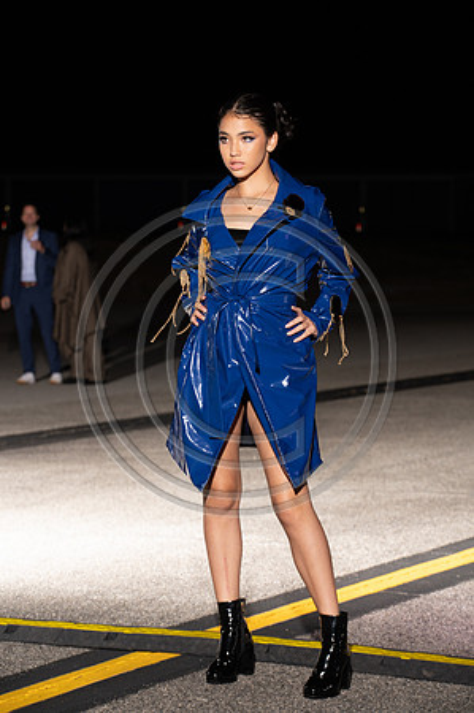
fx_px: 2217
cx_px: 237
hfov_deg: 12.2
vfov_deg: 18.3
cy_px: 356
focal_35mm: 112
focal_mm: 112
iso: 1000
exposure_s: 1/200
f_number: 6.3
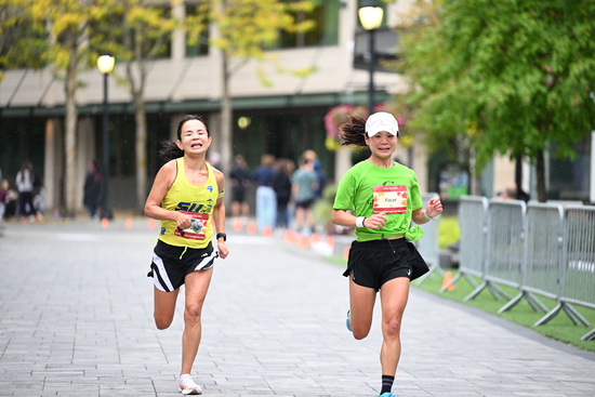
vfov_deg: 8.1
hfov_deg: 12.1
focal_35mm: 170
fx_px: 2810
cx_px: 298
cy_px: 198
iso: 1250
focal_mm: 170
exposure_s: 1/1250
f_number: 2.8
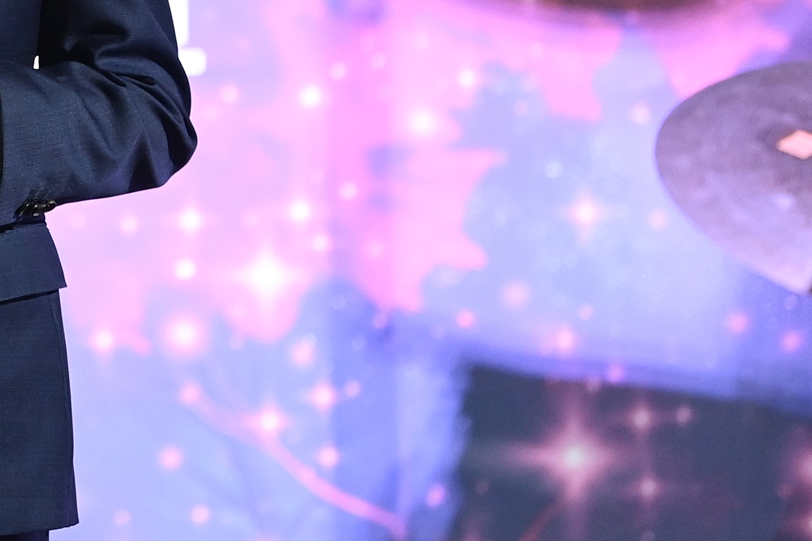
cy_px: -233
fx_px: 10487
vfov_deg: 2.9
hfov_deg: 4.4
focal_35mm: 465
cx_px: -348
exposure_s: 1/800
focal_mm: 140
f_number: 2.8
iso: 3200
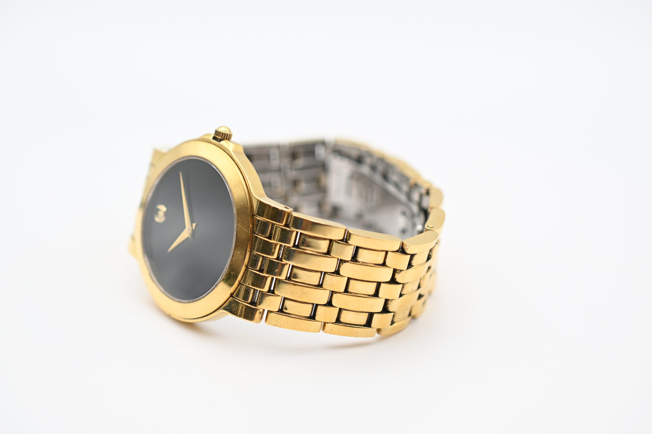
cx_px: 326
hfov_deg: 33.4
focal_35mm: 60
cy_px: 217
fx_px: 1087
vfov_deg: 22.6
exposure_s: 1/200
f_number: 4.5
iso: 200
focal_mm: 40
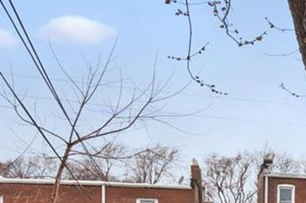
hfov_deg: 16.9
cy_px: 239
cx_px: 660
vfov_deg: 17.2
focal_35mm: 76
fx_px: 645
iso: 400
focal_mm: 8
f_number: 10
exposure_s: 1/15
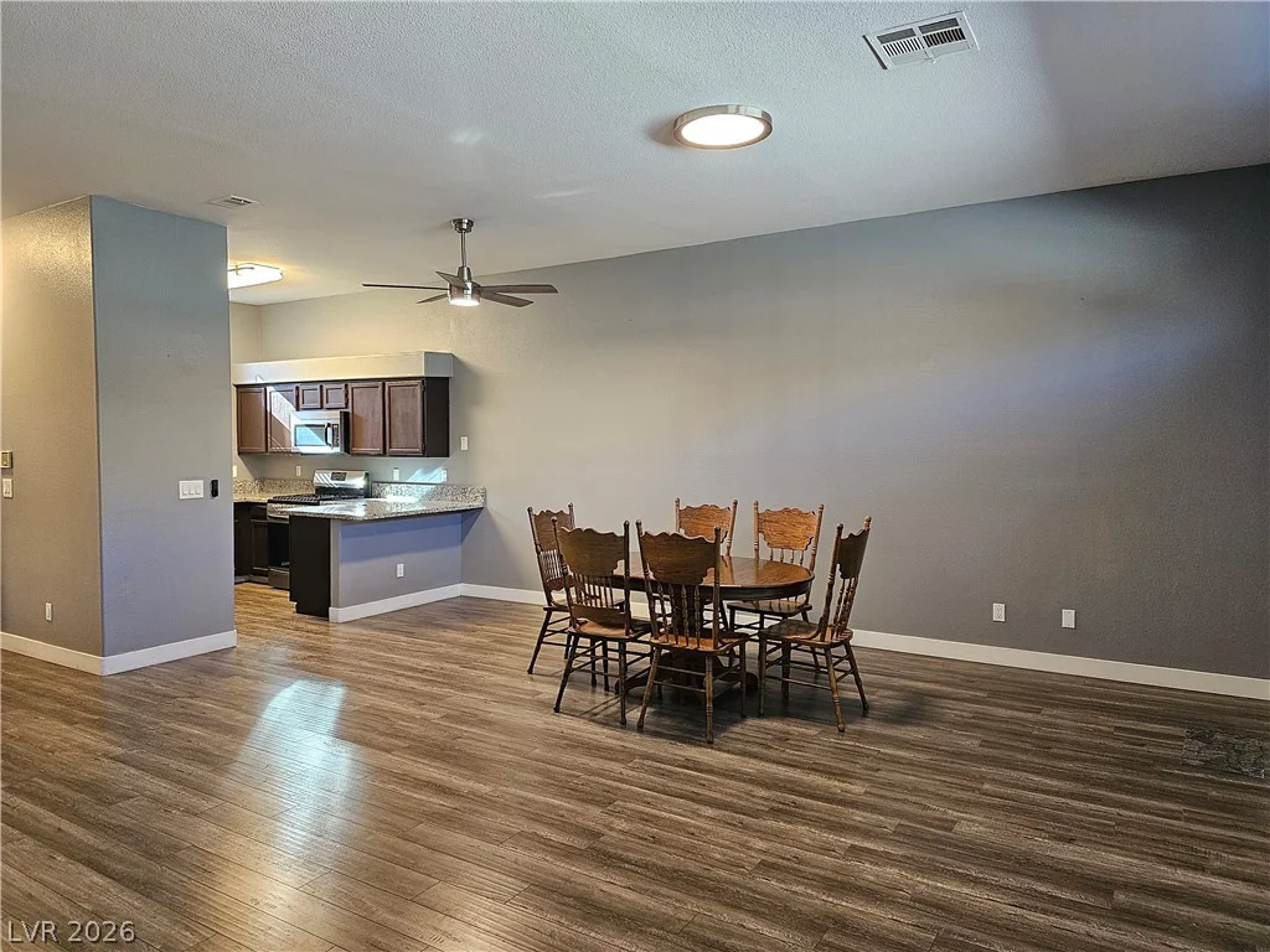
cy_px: 476
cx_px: 635
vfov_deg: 58.9
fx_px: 844
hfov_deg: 73.9
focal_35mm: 23
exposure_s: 1/120
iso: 640
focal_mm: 6.3
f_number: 1.7
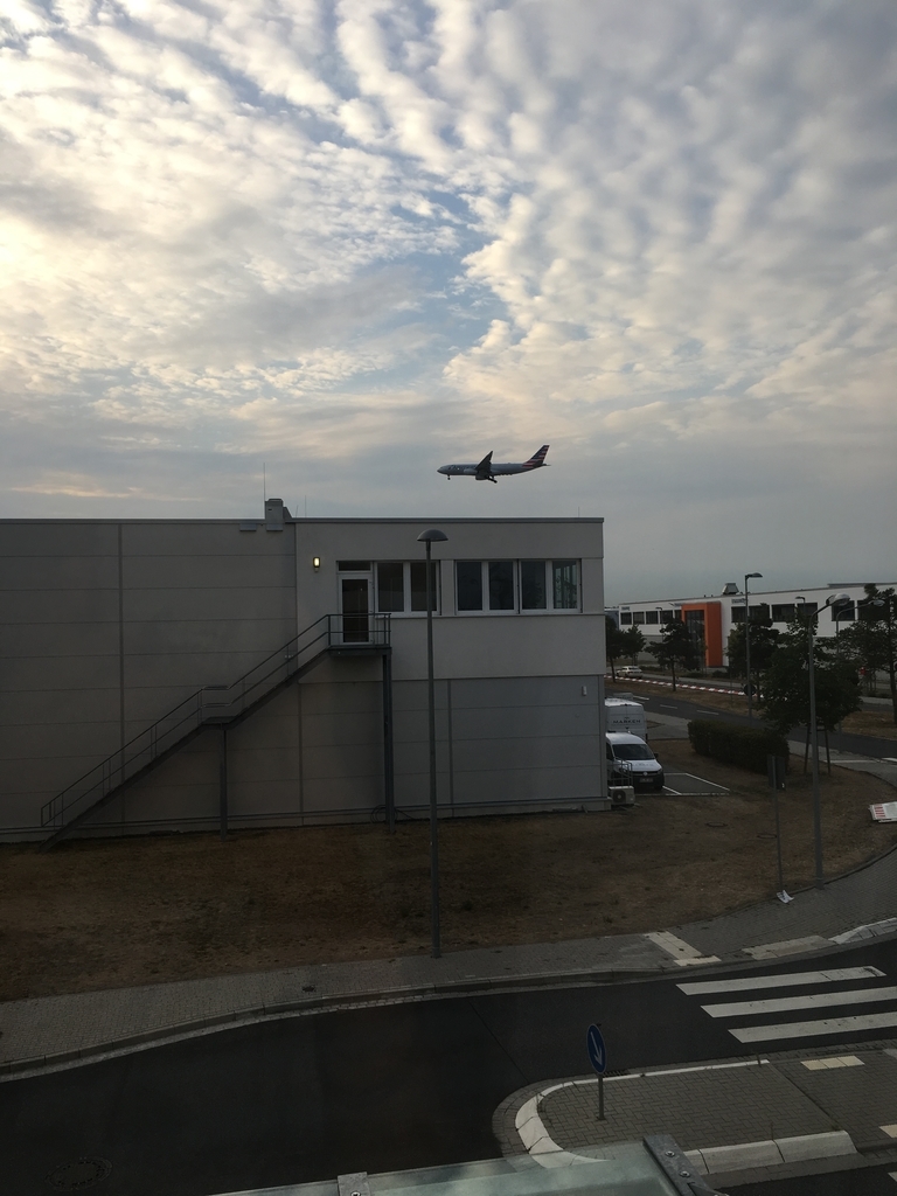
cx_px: 448
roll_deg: +2.2
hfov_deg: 48.2
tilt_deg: +1.0
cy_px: 598
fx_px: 1002
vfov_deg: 61.7
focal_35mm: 29
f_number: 2.2
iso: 25
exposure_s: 1/288
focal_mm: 4.15
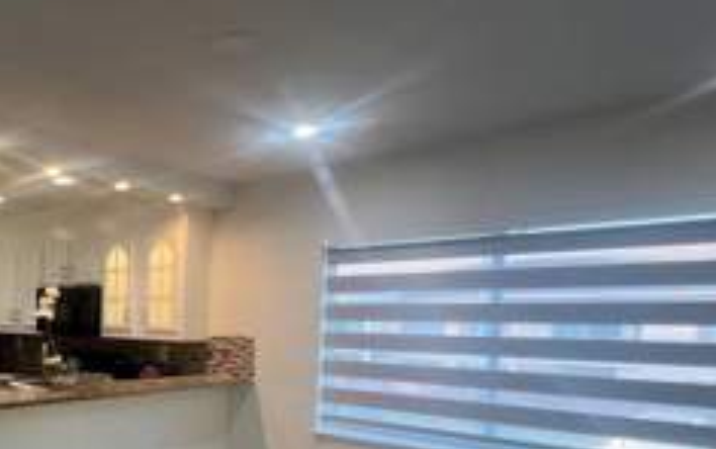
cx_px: 91
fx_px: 547
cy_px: 349
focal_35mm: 28
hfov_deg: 58.3
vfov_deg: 42.9
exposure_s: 1/120
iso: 125
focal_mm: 1.57
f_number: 1.8
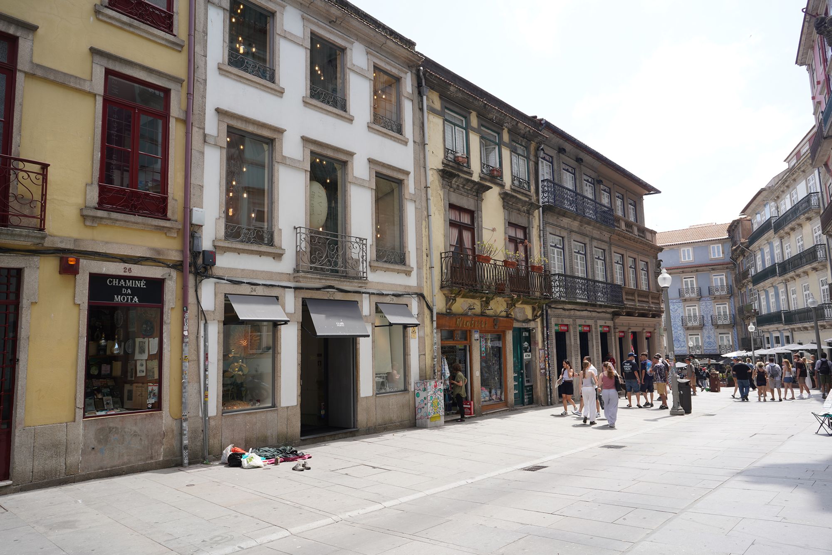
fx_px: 555
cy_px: 278
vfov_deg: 53.1
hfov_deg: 73.7
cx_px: 416
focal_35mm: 24
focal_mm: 24
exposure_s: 1/100
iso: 100
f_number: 9
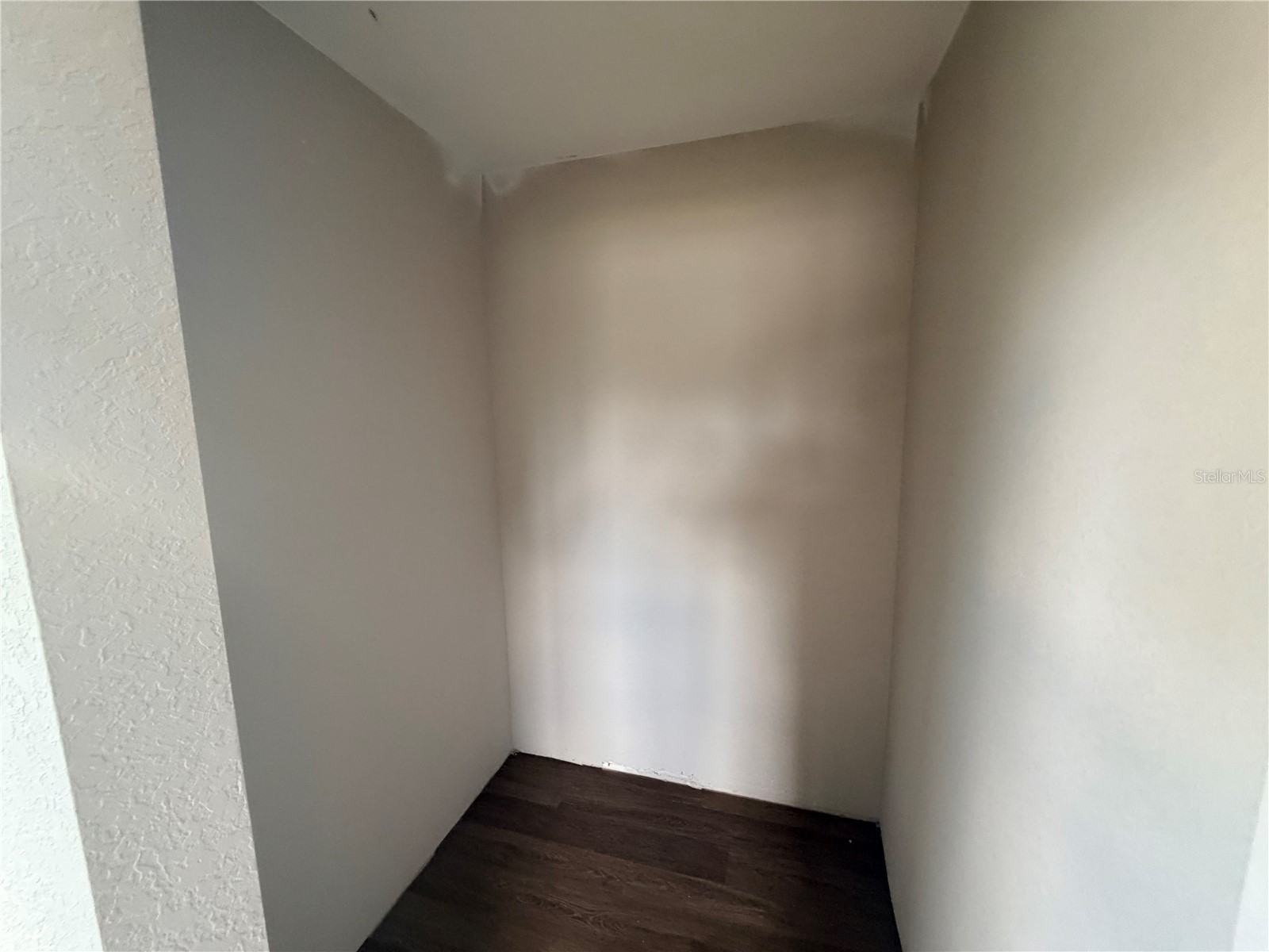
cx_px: 634
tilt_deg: -7.3
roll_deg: +0.1
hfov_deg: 102.1
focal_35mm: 14
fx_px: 513
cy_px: 476
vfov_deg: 85.7
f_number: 2.2
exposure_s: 1/64
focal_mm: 2.22
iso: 320
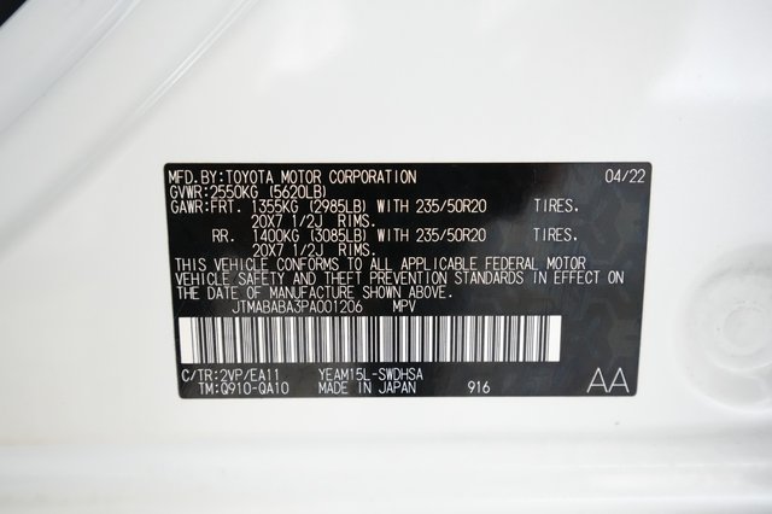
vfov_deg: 46.4
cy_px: 257
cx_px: 386
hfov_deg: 65.5
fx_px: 600
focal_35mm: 28
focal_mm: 28
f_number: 5
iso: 12800
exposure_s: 1/100
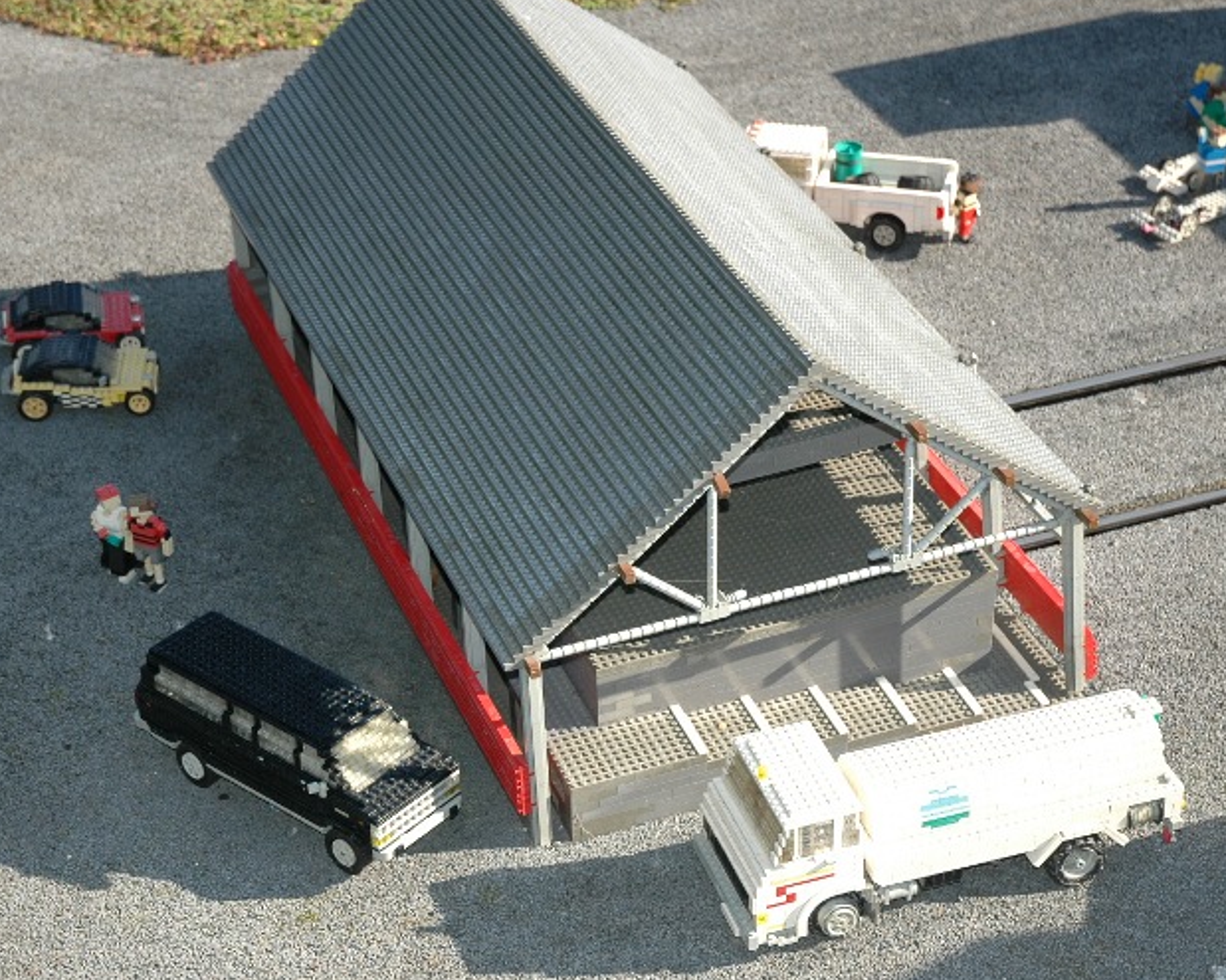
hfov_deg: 23.9
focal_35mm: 80
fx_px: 2902
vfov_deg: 19.2
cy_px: 521
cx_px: 596
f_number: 4.5
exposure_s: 1/320
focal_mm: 44
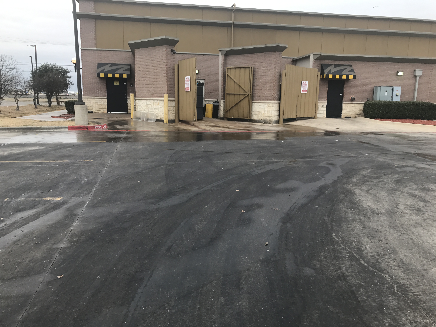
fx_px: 353
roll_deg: -0.9
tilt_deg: -9.5
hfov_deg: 63.4
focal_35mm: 28
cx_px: 218
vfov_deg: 49.7
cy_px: 164
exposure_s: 1/249
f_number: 1.8
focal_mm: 3.99
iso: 20
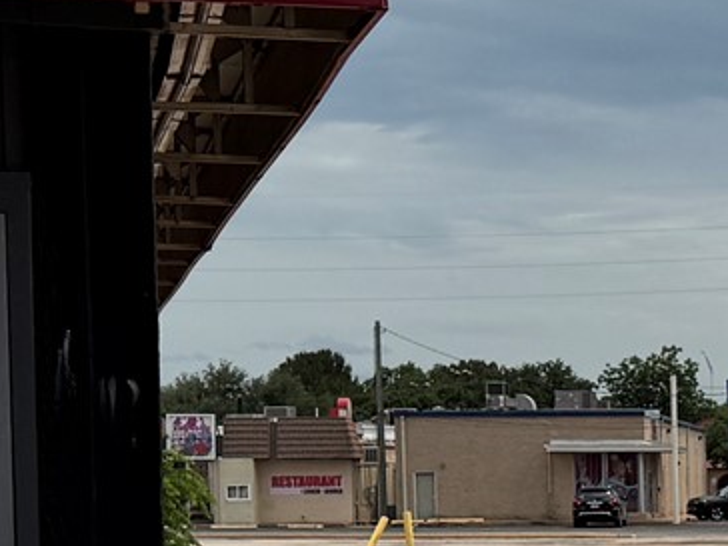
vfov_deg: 10.9
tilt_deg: -1.7
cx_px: 1374
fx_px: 2839
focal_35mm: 135
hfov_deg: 13.0
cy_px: 582
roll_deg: +0.3
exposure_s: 1/10417
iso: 80
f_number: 1.78
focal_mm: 6.76
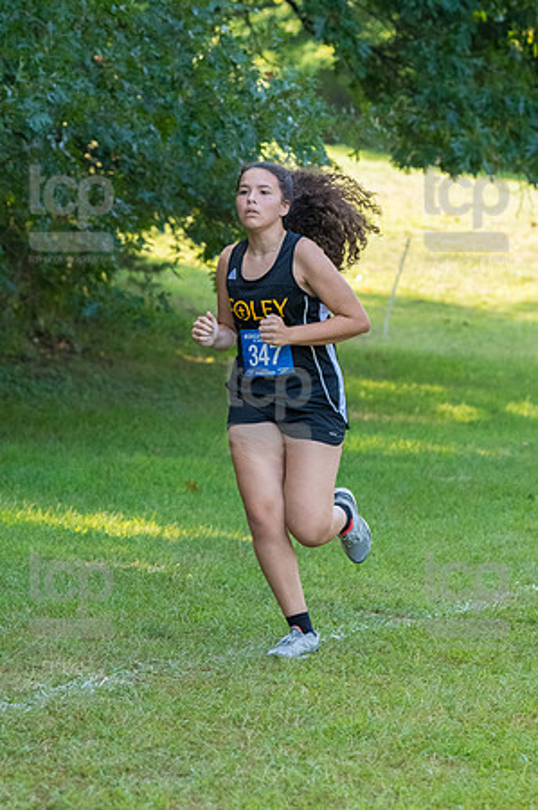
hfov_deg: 7.0
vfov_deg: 10.6
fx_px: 4381
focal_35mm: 195
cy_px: 405
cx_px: 269
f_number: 5
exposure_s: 1/1600
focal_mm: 130
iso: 3200
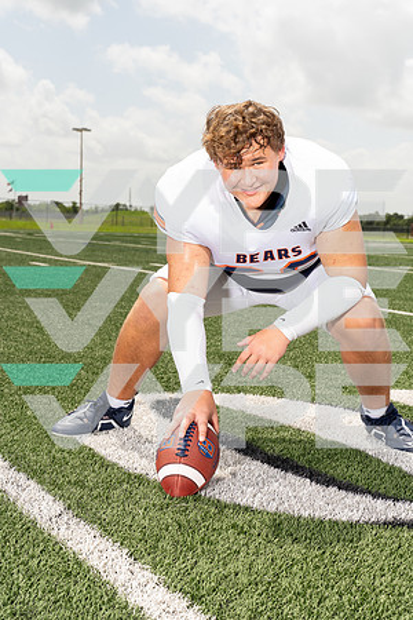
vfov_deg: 34.5
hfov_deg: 23.4
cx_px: 206
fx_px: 998
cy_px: 310
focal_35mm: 58
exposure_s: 1/250
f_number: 8
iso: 100
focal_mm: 58
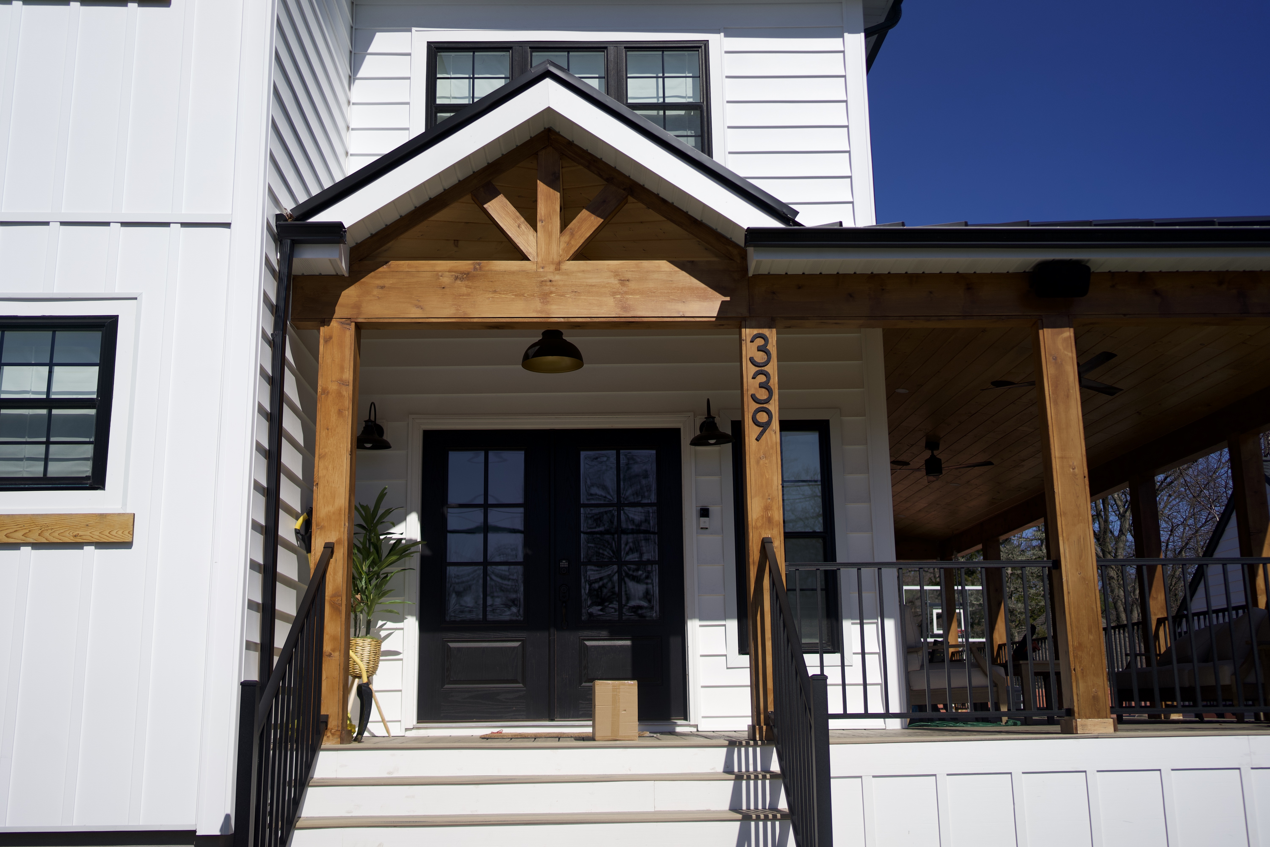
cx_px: 635
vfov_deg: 37.9
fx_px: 1235
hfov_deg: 54.4
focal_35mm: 35
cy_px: 424
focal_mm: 35
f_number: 2.2
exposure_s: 1/6400
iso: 125
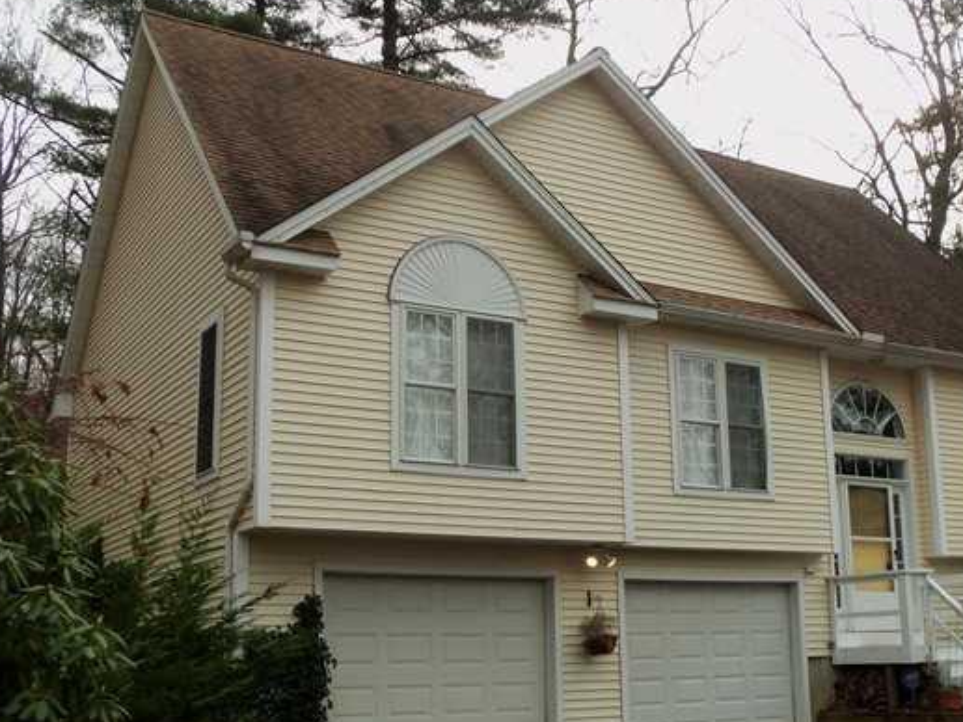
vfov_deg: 30.8
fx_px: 1308
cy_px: 419
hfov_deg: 40.3
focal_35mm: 47
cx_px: 566
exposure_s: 1/400
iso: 80
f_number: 3.7
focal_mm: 6.7
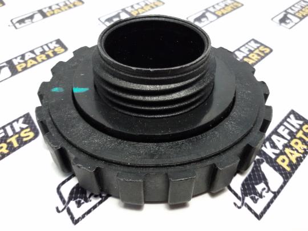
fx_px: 276
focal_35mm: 31
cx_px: 154
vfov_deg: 45.4
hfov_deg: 58.4
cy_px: 116
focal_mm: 2.93
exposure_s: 1/33
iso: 160
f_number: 2.4
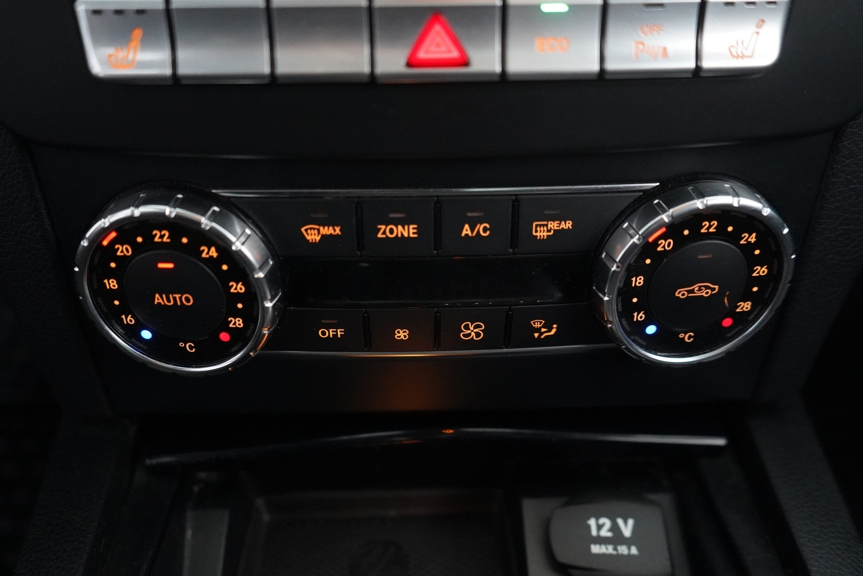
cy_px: 288
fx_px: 671
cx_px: 432
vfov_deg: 46.4
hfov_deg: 65.5
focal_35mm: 28
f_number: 3.5
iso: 12800
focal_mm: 28
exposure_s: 1/60
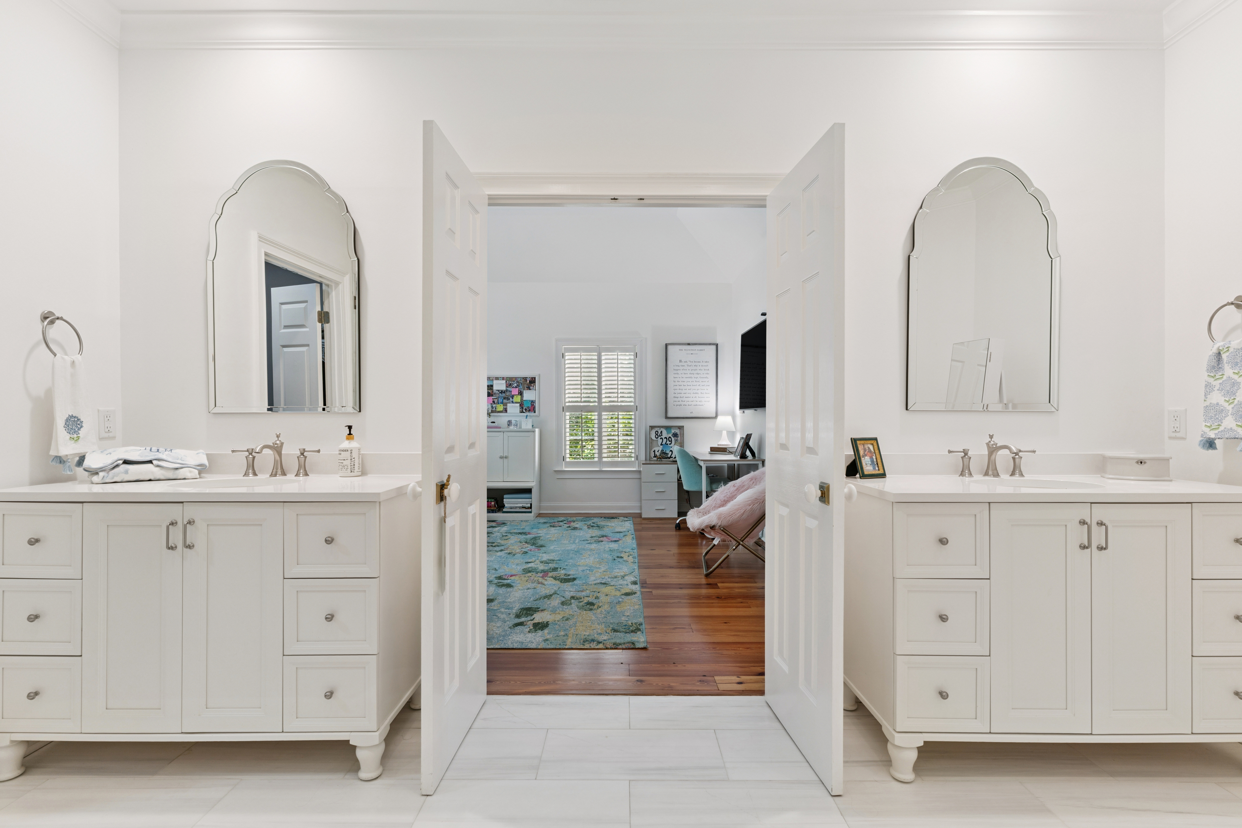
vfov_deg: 70.4
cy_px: 414
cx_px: 621
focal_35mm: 17
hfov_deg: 93.3
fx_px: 586
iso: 250
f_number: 8
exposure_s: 1/13
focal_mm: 17
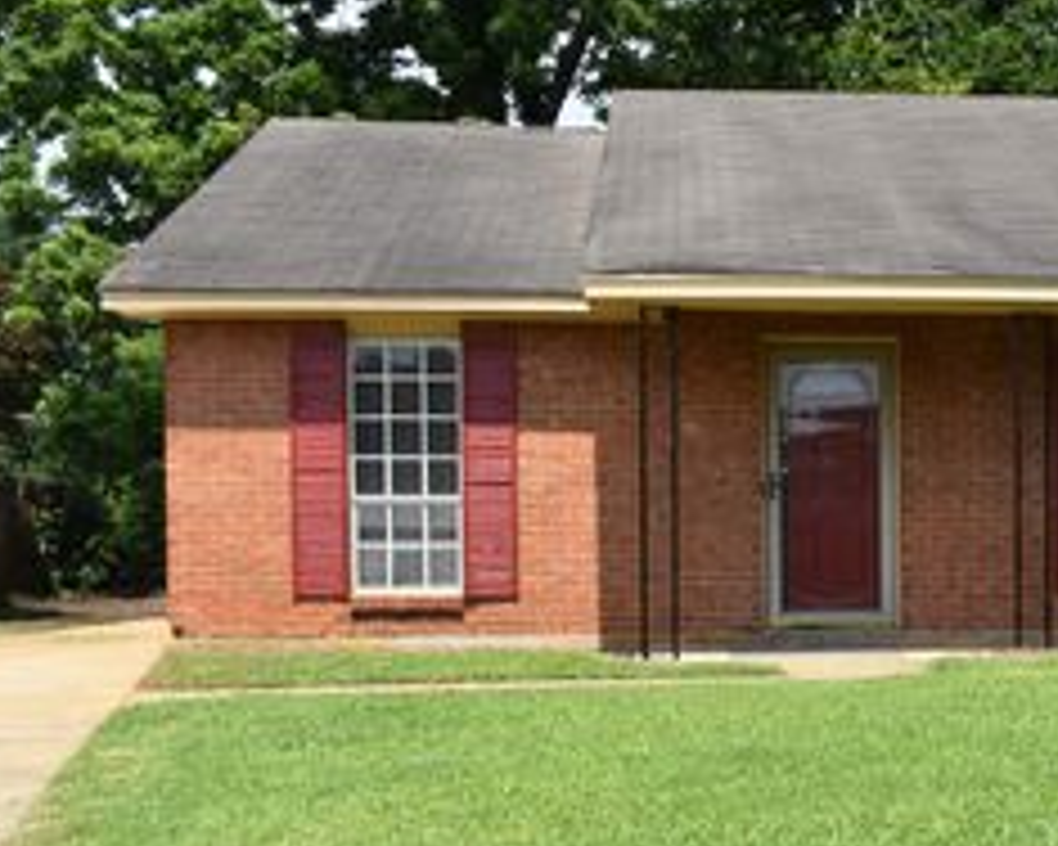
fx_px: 1879
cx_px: 941
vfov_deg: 25.1
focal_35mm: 60
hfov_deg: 30.2
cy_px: 637
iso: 100
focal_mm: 20
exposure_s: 1/250
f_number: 8
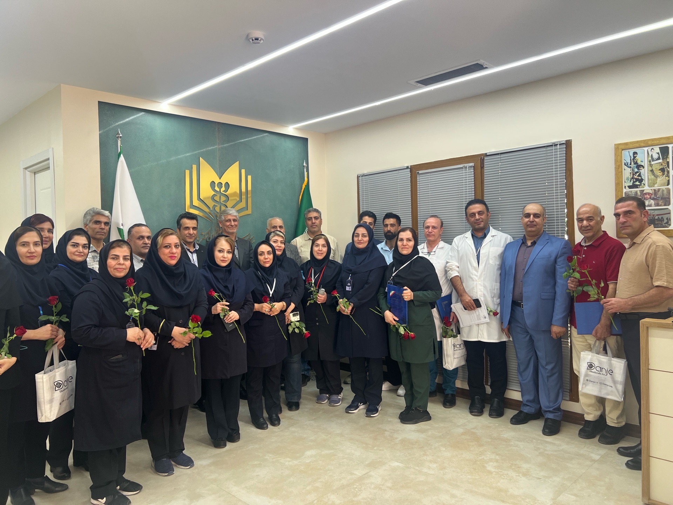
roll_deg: +1.5
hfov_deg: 67.3
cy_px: 252
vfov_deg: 53.1
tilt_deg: -0.9
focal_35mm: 26
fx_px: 505
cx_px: 336
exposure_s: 1/100
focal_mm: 5.7
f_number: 1.5
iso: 80
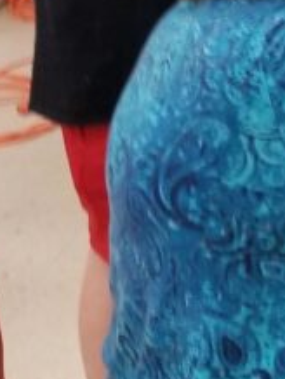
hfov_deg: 10.7
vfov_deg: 15.6
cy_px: -54
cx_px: 645
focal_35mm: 122
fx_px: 1337
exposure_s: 1/30
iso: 160
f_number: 1.7
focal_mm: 4.25
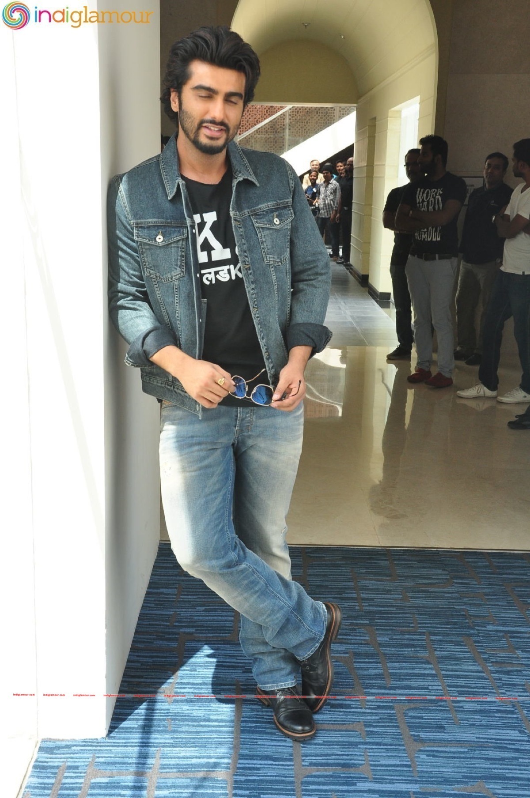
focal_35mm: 48
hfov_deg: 28.0
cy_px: 399
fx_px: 1063
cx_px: 265
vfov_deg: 41.2
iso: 500
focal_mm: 32
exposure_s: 1/125
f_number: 9
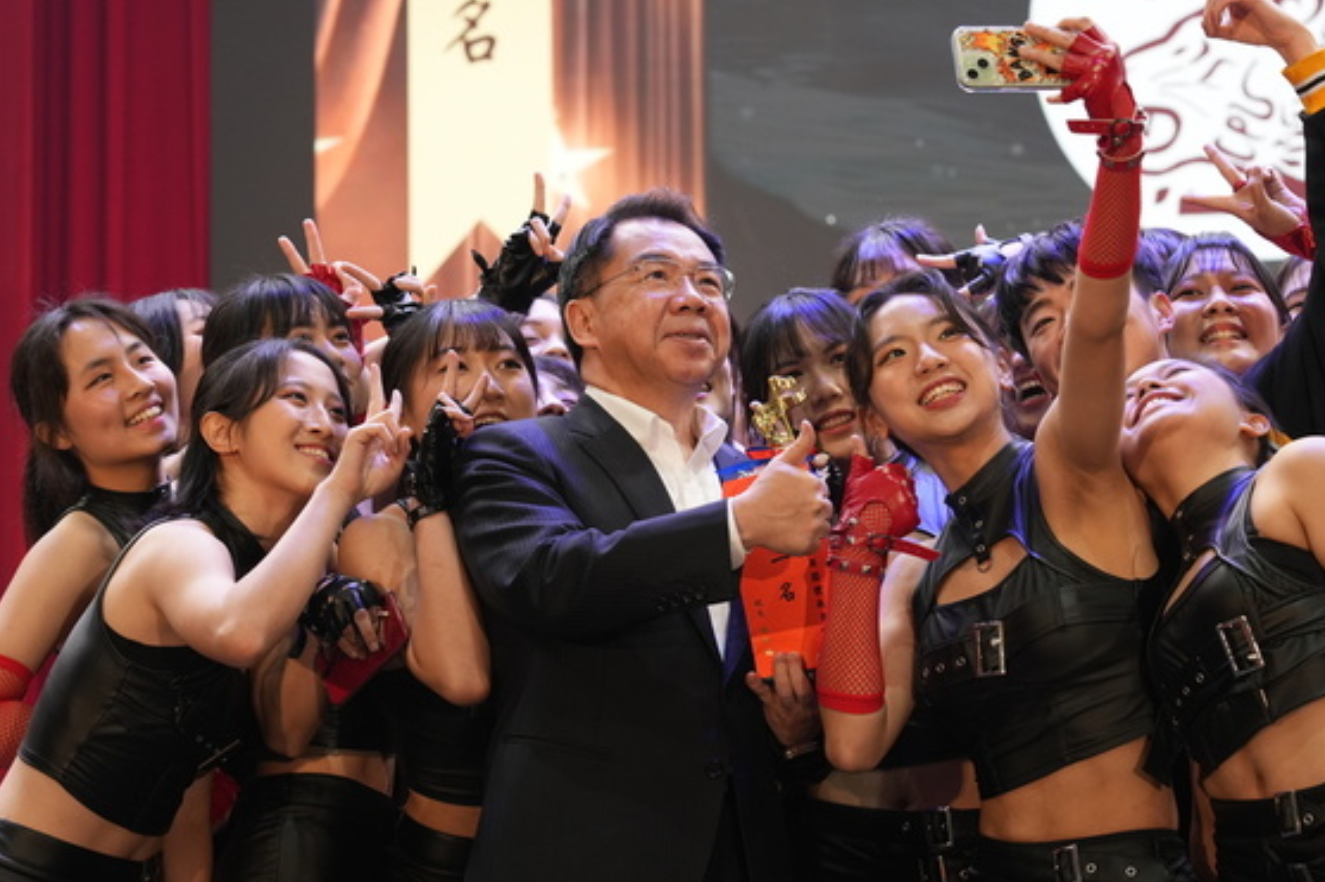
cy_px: 405
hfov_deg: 15.5
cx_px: 754
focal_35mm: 132
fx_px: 4857
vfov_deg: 10.4
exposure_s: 1/100
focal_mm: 105
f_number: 5.6
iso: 1250
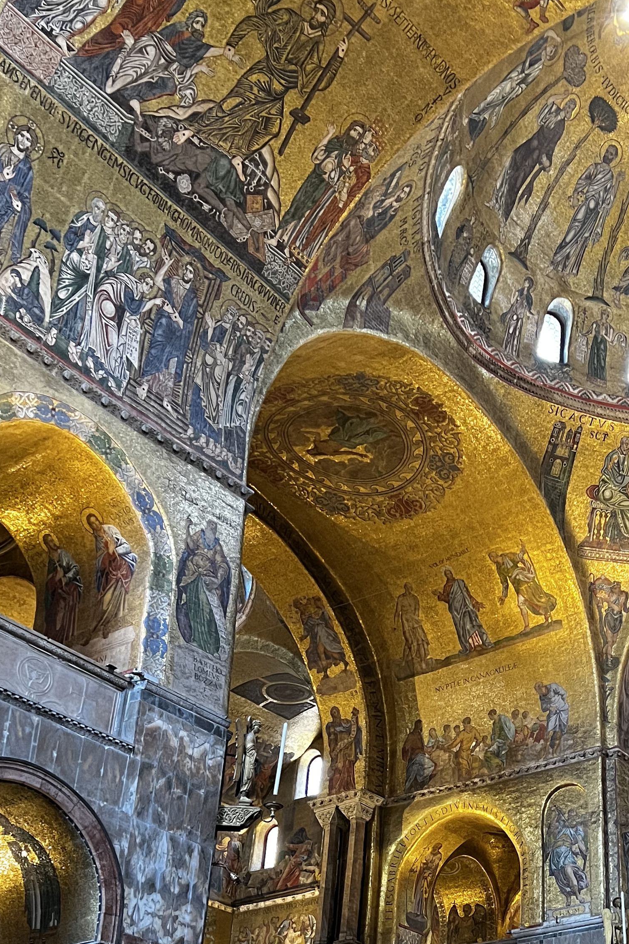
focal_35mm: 48
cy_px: 762
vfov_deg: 39.4
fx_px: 1258
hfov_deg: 27.5
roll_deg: -1.9
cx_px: 513
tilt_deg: +23.2
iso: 500
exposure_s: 1/50
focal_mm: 5.7
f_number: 1.5
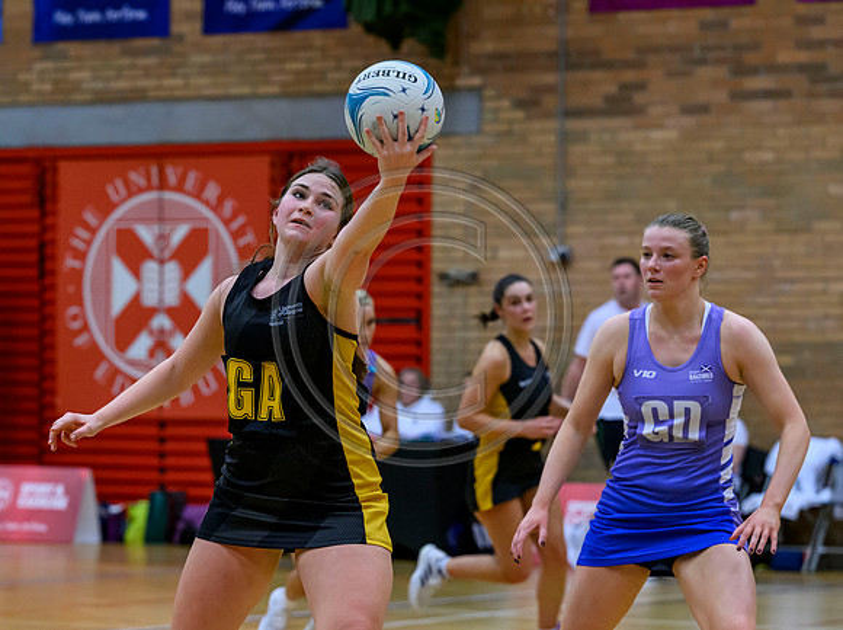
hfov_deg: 12.7
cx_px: 325
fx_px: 3799
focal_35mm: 156
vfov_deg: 9.5
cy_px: 415
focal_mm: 110
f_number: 3.5
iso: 5000
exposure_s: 1/1000
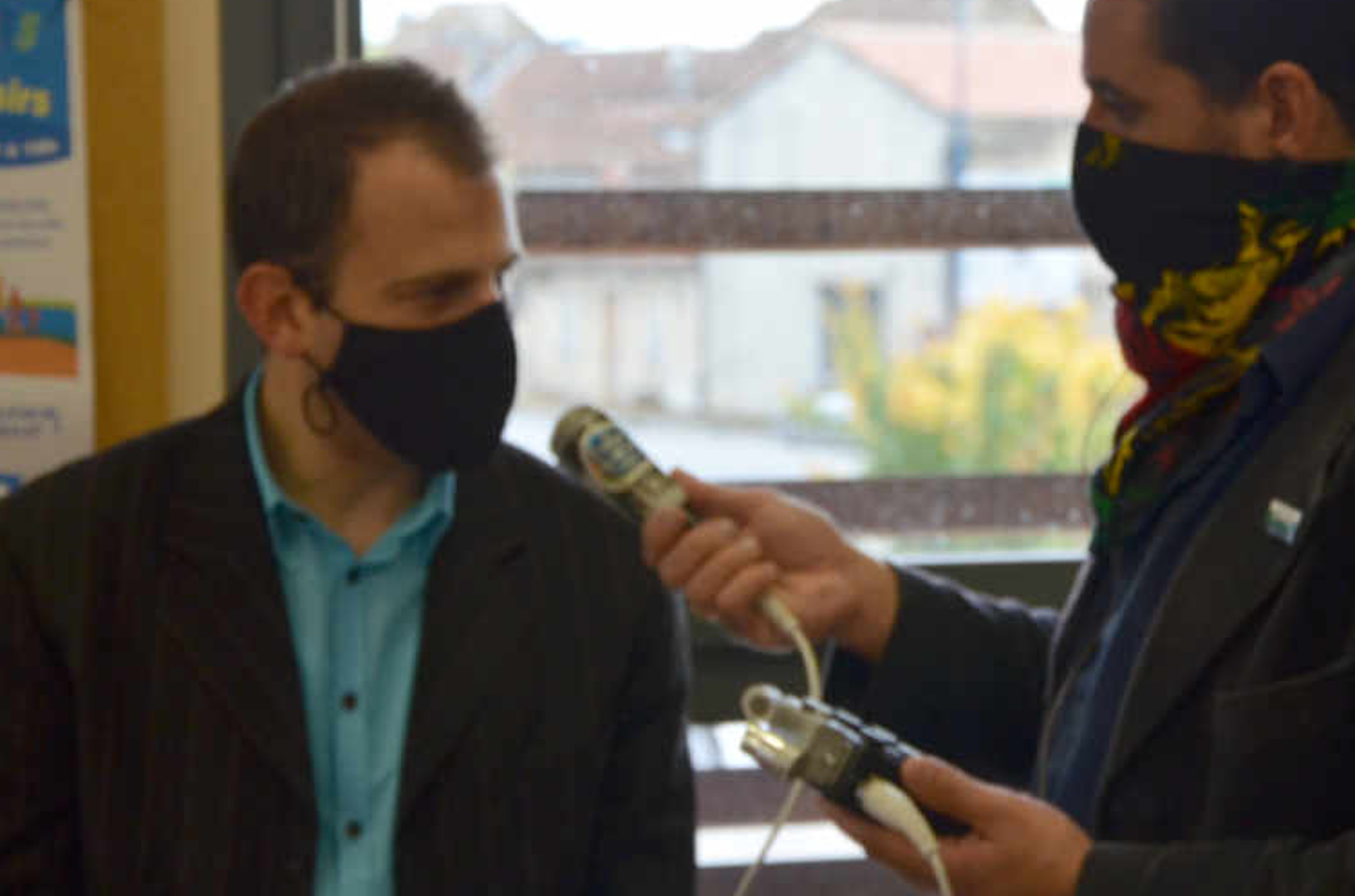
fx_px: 4505
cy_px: 372
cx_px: 864
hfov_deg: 17.1
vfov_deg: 11.4
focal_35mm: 120
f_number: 5
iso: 640
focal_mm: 50
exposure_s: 1/160
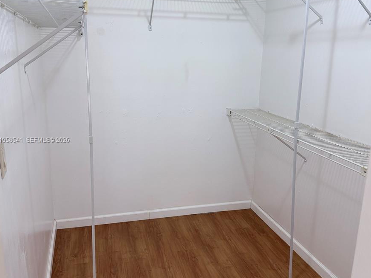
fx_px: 354
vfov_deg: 43.0
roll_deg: -1.2
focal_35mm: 33
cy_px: 140
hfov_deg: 55.3
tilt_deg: -13.8
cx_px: 182
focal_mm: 6.76
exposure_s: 1/60
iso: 125
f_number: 1.78
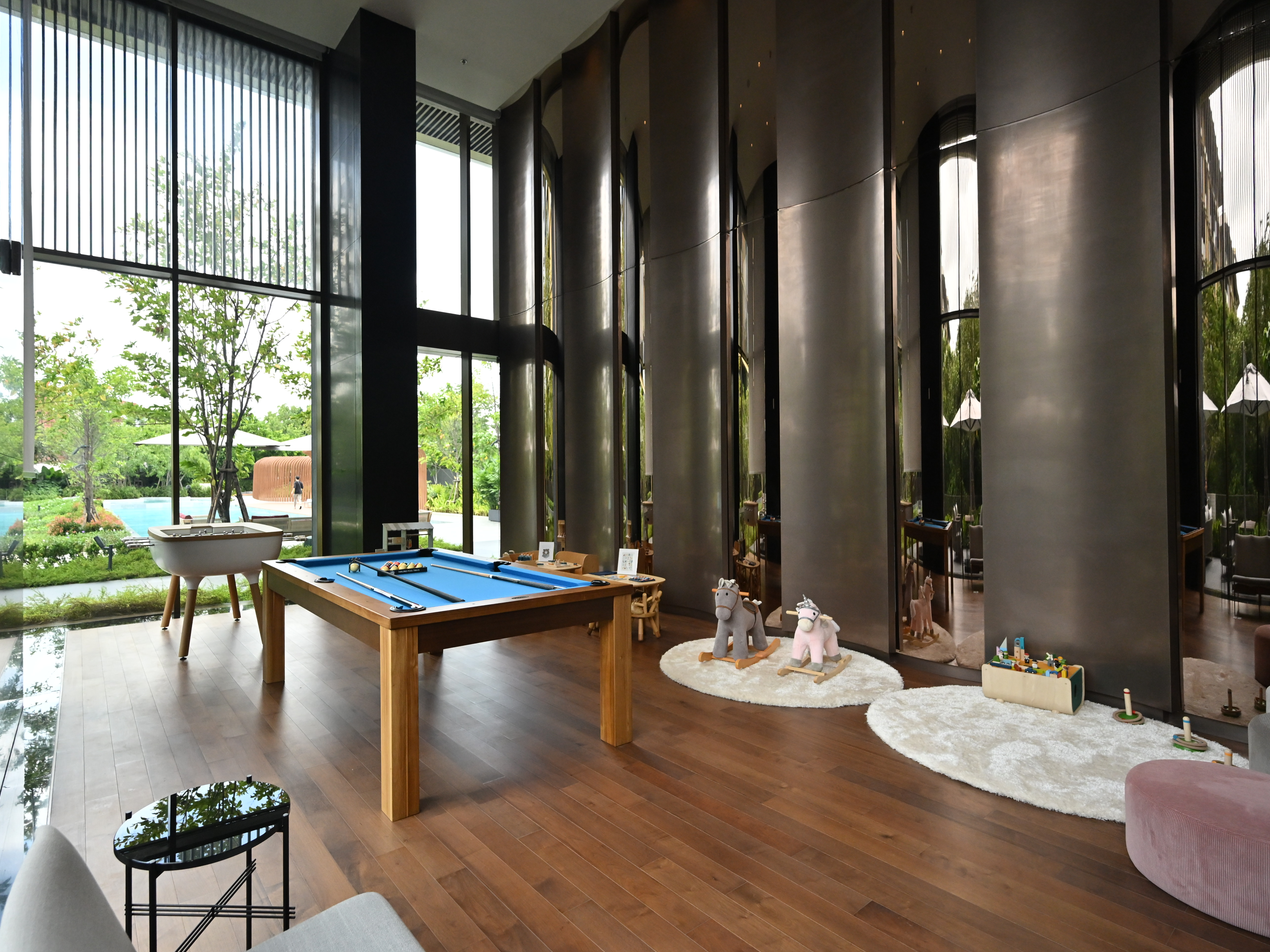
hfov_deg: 88.7
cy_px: 468
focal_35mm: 18
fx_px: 644
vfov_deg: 72.9
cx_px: 558
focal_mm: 15.5
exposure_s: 1/2500
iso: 2000
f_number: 4
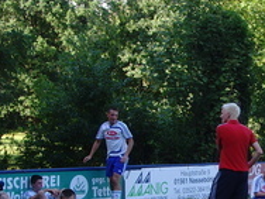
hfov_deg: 18.6
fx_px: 796
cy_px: 171
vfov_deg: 14.1
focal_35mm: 104
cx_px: 233
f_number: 3.5
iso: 80
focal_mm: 6.6
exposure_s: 1/125
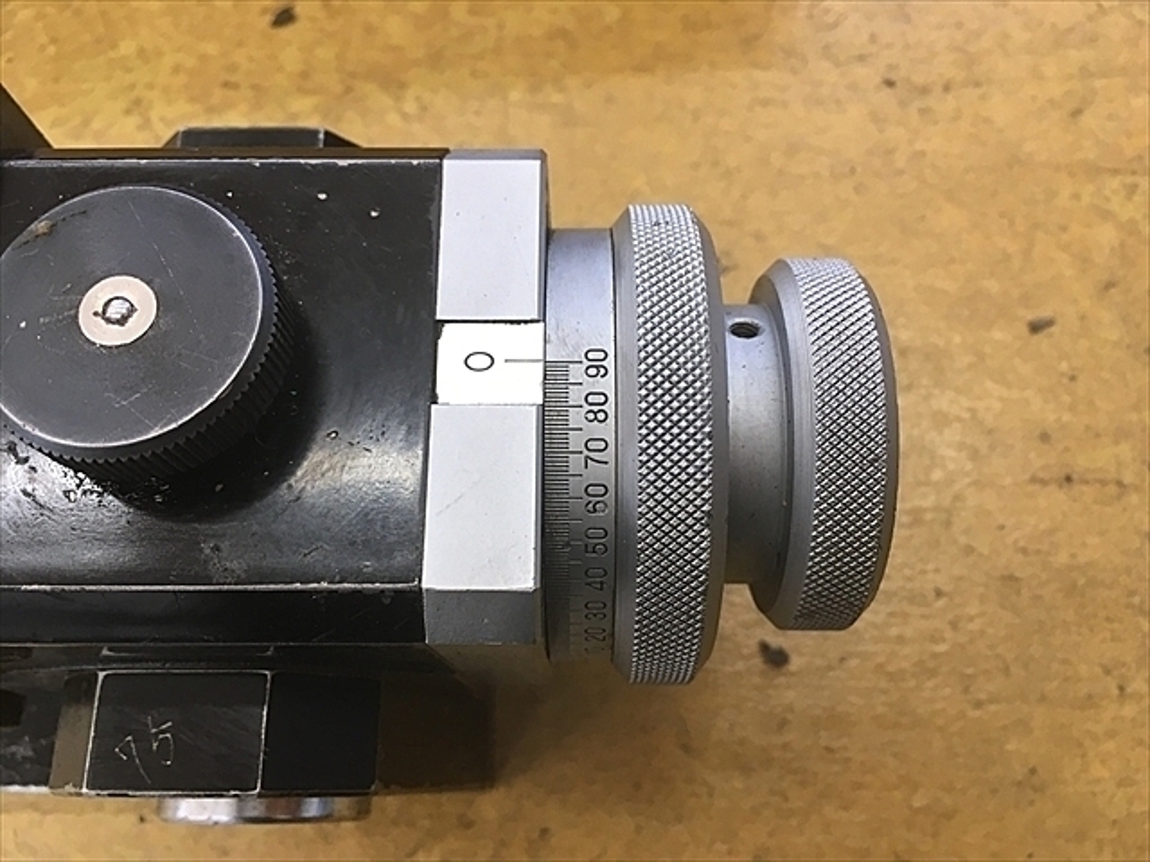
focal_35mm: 29
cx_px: 575
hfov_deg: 61.7
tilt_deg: -72.3
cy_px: 431
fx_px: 963
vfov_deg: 48.2
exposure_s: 1/30
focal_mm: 4.15
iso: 64
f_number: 2.2
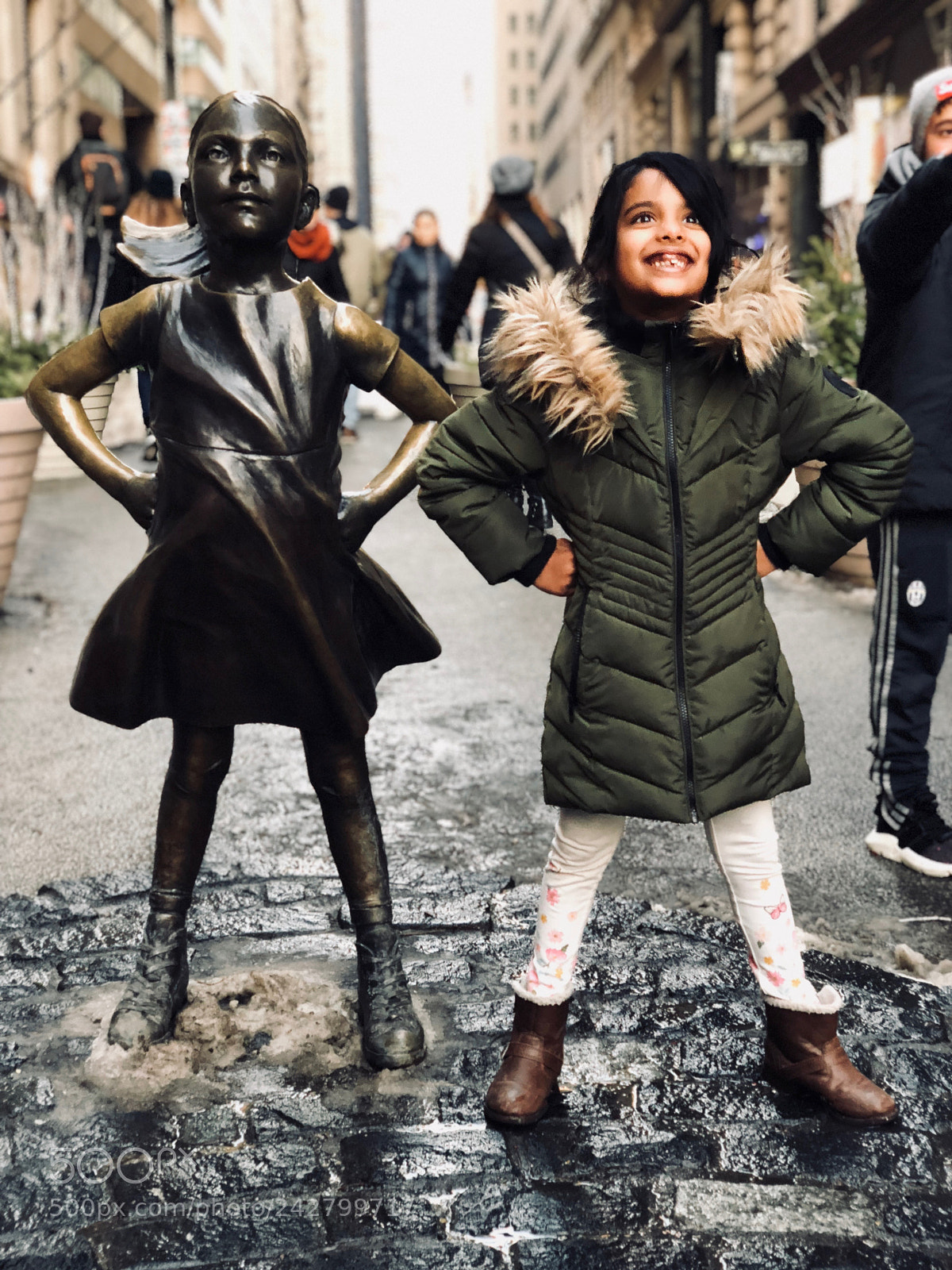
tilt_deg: -7.9
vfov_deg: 36.8
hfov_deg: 28.0
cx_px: 476
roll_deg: +1.3
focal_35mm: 52
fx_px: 1907
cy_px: 635
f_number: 2.4
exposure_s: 1/24
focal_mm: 6
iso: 125
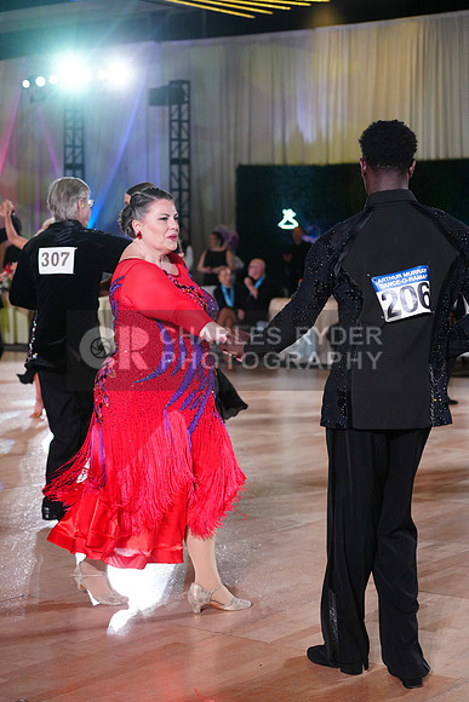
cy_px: 351
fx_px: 1367
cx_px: 234
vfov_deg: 28.8
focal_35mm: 70
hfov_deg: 19.5
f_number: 4
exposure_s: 1/400
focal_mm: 70
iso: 2500
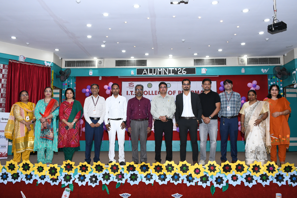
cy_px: 99
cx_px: 148
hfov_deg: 57.2
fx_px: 272
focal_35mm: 33
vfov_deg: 40.0
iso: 1600
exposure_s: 1/160
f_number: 5.6
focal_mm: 22
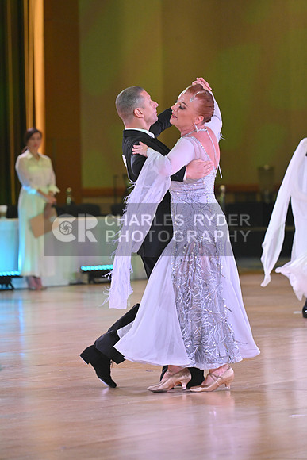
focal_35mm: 200
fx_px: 2557
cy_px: 230
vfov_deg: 10.3
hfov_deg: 6.9
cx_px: 154
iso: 3200
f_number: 5
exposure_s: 1/400
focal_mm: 200
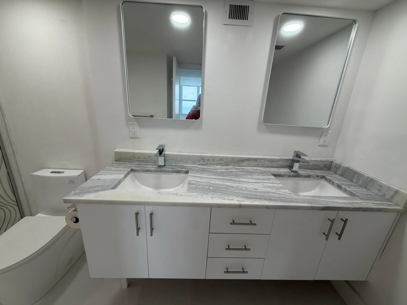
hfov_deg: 102.1
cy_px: 152
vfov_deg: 85.7
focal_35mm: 14
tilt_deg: -14.4
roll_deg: -3.4
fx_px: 165
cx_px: 204
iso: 80
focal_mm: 2.22
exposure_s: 1/120
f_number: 2.2
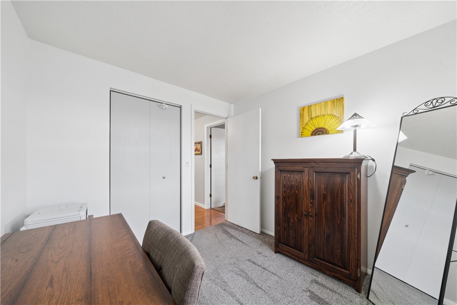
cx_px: 228
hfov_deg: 112.6
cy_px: 152
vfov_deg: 90.0
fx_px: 152
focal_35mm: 12
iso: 50
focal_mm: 12
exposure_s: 1/1.25
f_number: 11
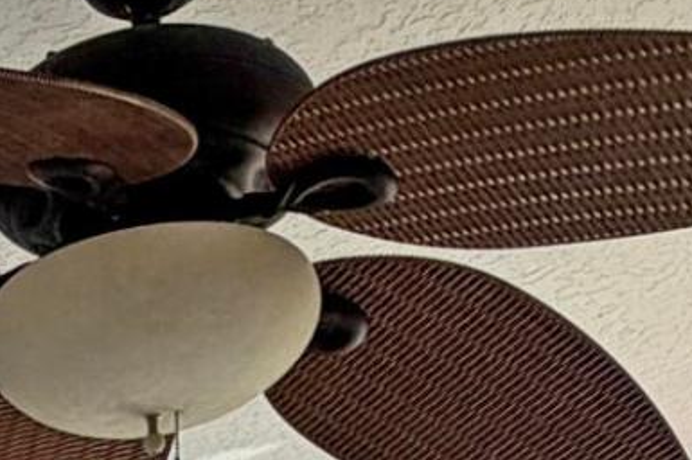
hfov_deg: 17.4
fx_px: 2093
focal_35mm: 109
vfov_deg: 9.9
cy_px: 1310
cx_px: -262
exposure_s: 1/121
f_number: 2.2
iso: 80
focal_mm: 2.22
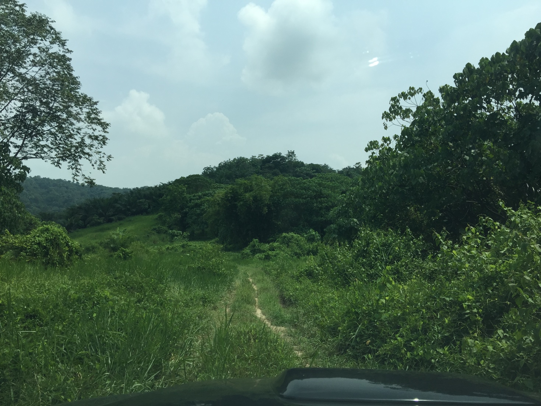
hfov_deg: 61.7
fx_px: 453
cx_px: 270
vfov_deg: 48.2
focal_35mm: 29
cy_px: 203
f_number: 2.2
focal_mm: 4.15
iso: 32
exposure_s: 1/2475
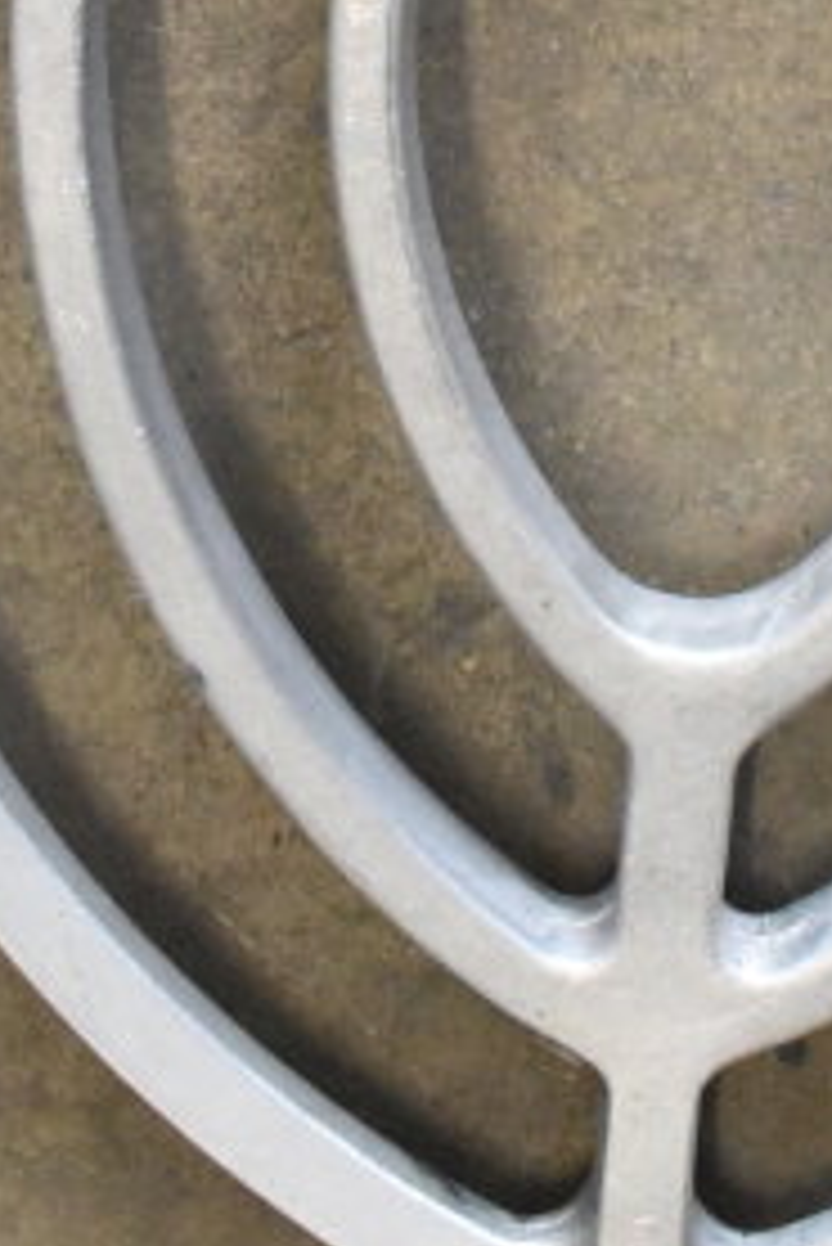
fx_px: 3774
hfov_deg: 12.4
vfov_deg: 17.1
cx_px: 819
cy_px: -578
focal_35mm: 109
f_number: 6.3
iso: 6400
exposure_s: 1/160
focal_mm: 22
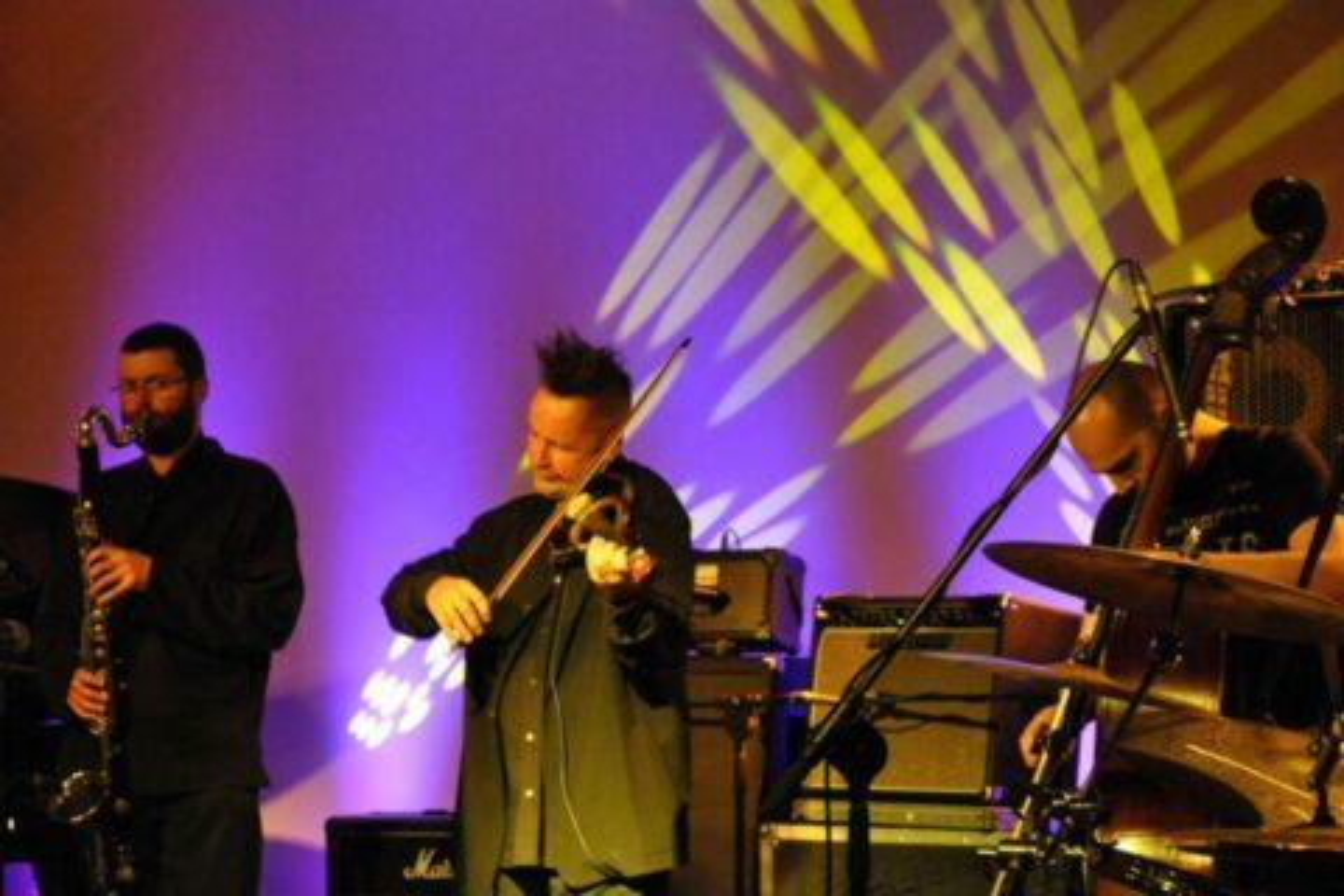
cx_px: 672
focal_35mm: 93
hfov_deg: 21.9
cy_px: 448
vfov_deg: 14.7
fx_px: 3472
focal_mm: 62
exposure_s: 1/60
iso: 3200
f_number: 4.5
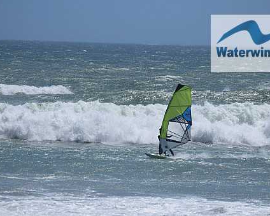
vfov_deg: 3.0
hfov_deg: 3.8
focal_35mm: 510
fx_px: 4074
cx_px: 145
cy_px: 108
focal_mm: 300
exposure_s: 1/800
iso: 200
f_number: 7.1
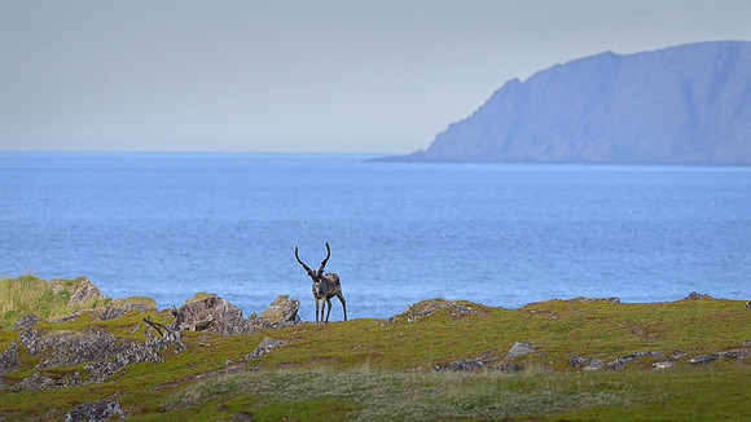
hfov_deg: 4.1
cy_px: 233
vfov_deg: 2.3
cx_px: 376
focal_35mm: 524
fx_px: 10428
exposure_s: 1/3200
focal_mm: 500
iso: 800
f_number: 6.3
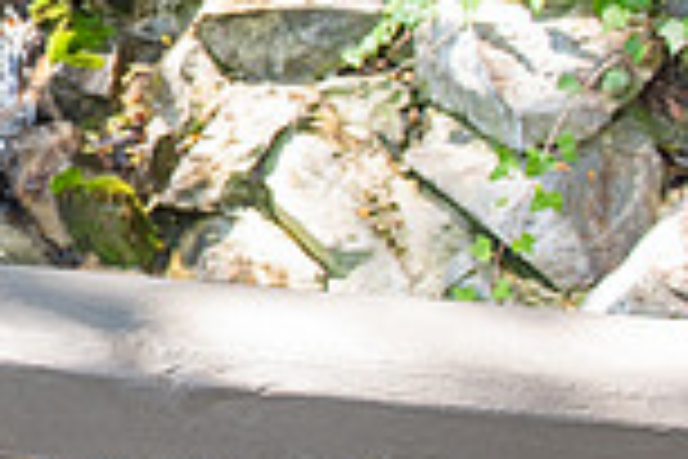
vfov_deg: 14.8
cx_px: -405
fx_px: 1739
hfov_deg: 19.0
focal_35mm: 91
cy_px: -11
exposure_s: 1/160
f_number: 5
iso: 640
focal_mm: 24
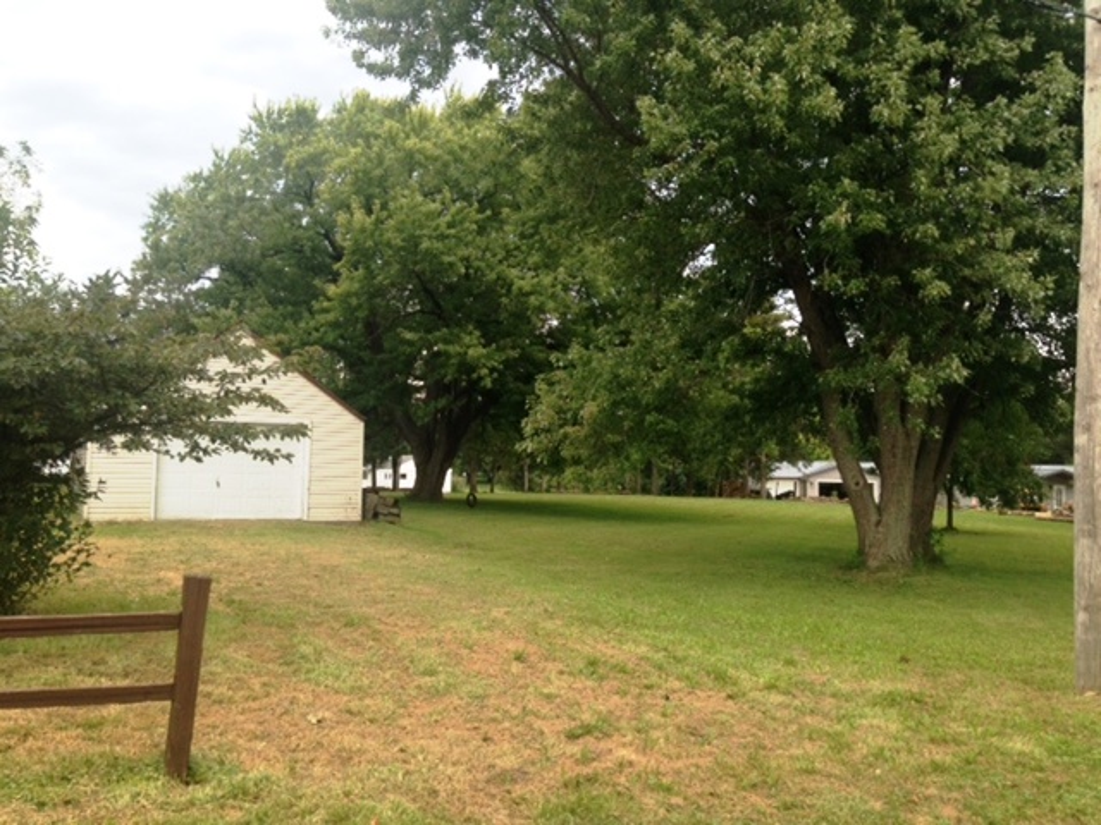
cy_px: 412
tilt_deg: +1.2
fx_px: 1050
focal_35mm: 33
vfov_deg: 42.9
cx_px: 550
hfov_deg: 55.4
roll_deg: -0.9
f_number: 2.4
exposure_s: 1/502
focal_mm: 4.12
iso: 50
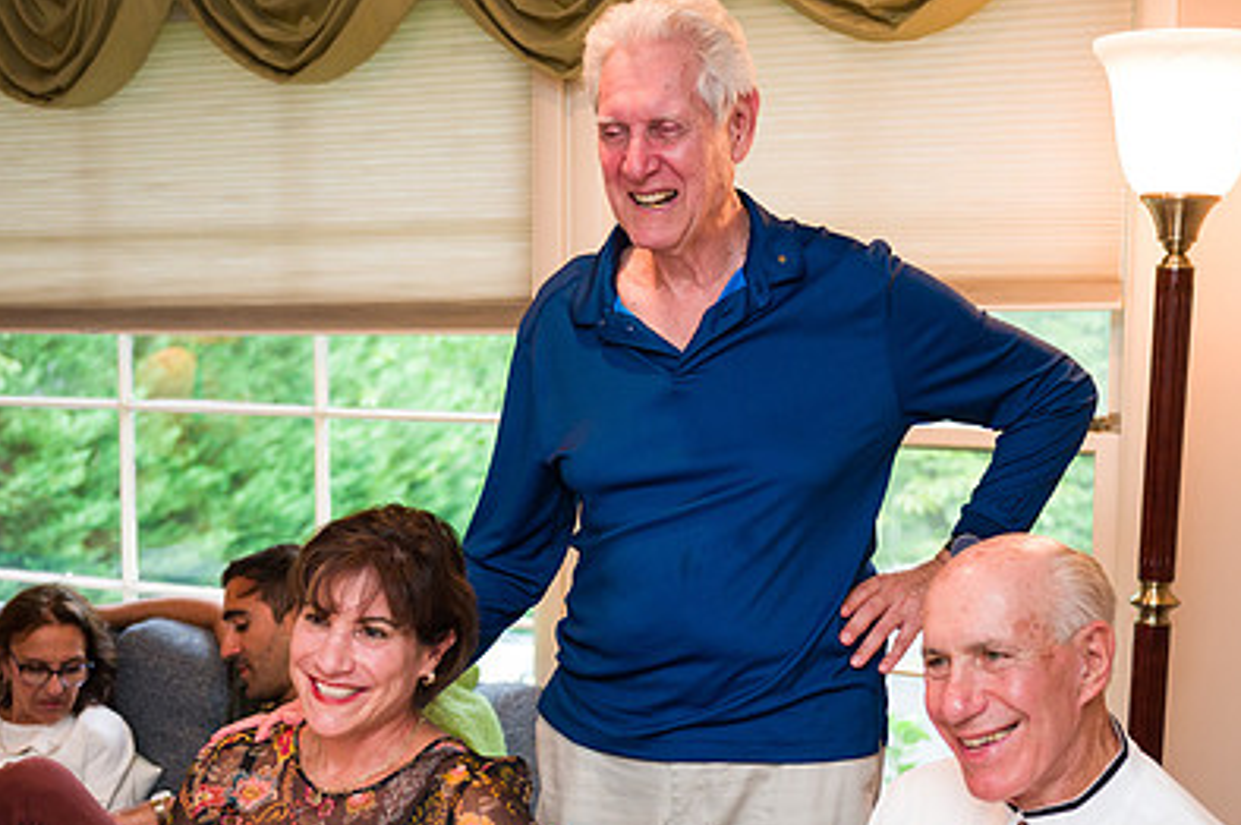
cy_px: 573
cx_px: 658
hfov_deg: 35.7
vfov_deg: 24.0
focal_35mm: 56
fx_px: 1929
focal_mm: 38
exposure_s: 1/200
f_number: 3.2
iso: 1600
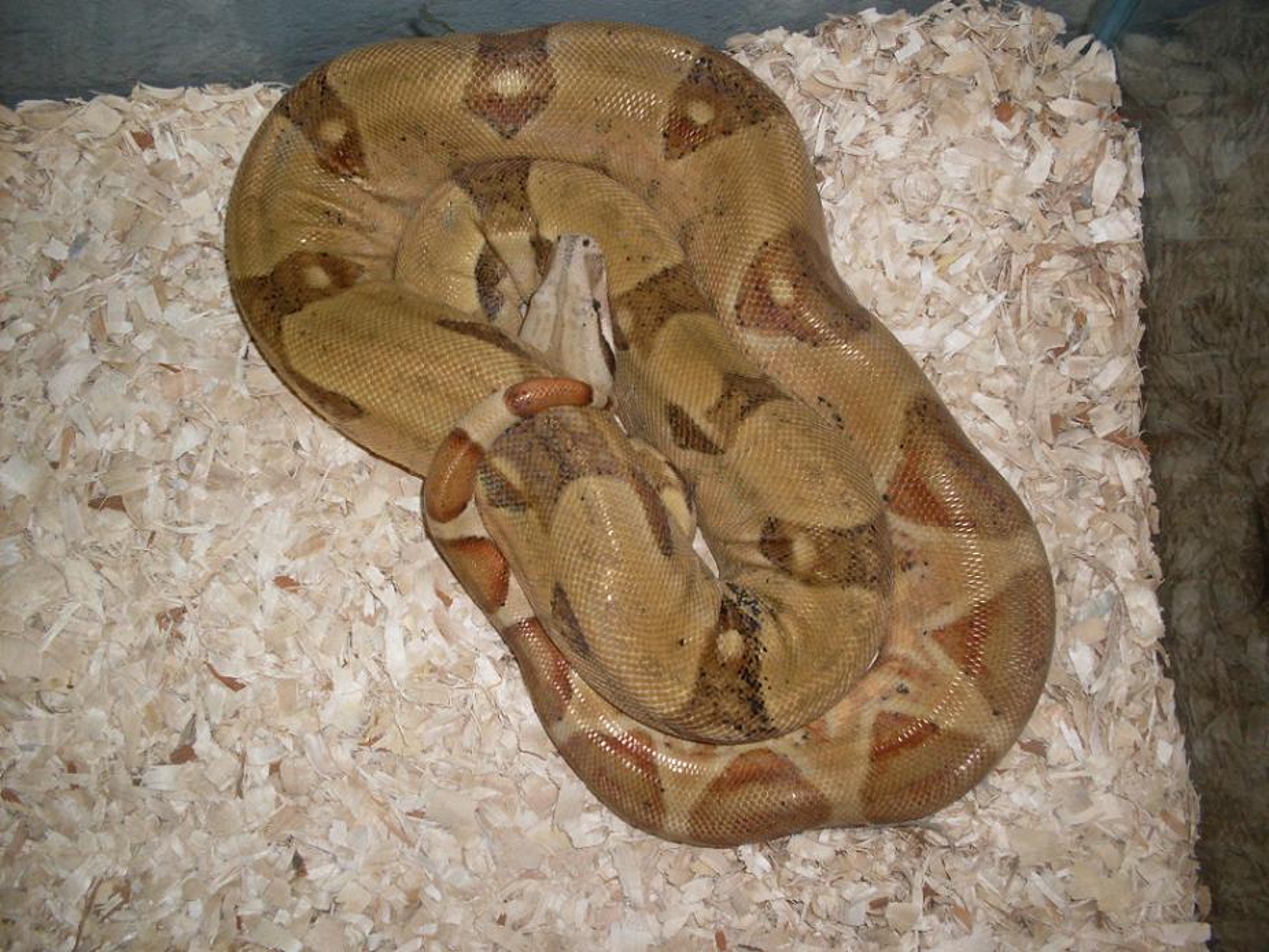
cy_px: 476
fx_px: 1393
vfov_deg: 37.7
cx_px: 634
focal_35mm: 38
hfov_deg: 49.0
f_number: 2.8
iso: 100
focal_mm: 6.3
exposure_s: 1/45
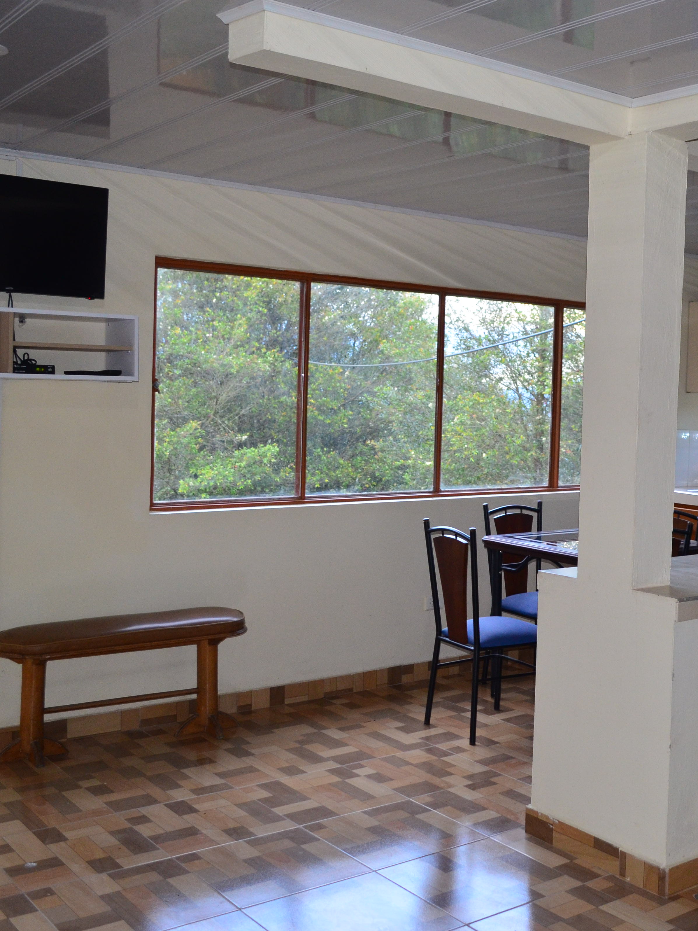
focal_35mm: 40
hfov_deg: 35.2
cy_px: 457
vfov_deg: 46.8
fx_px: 1075
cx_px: 522
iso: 800
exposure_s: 1/160
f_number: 3.5
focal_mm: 18
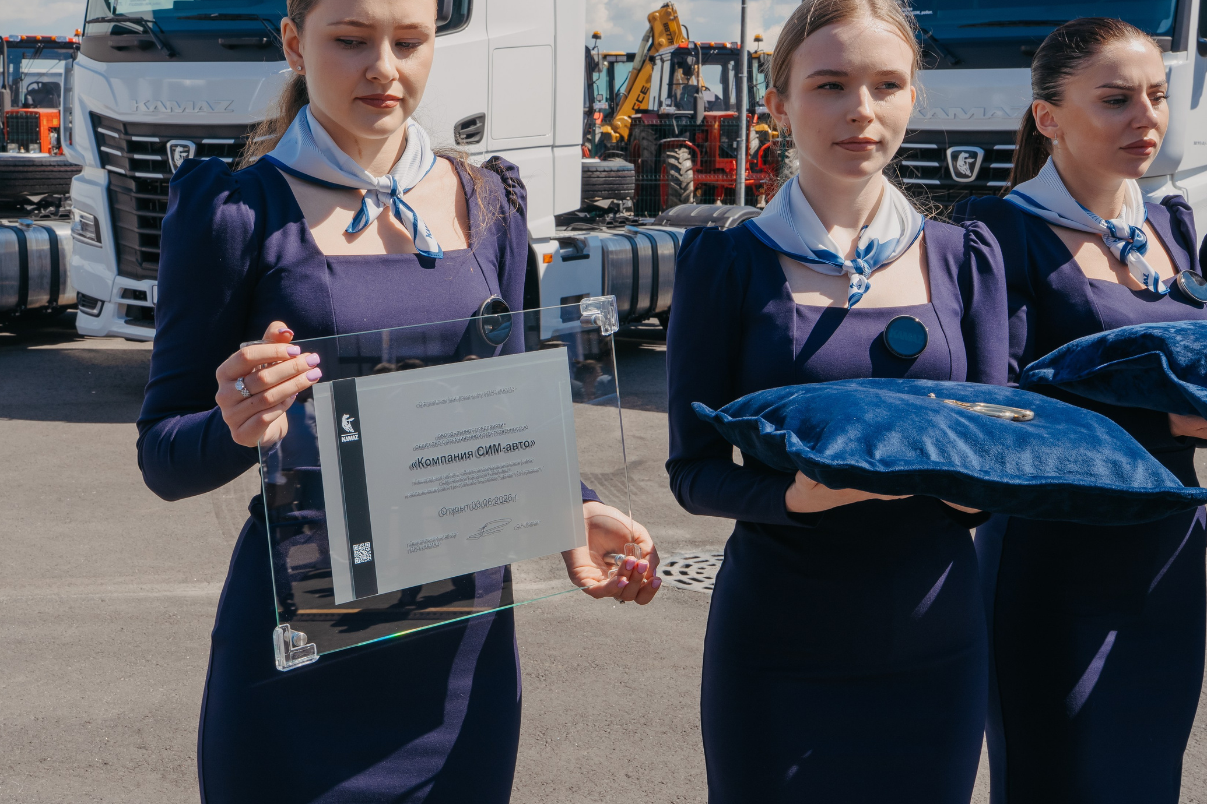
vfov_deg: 28.6
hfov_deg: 41.8
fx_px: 1576
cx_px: 503
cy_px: 324
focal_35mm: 47
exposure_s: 1/125
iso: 160
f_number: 14
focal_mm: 38
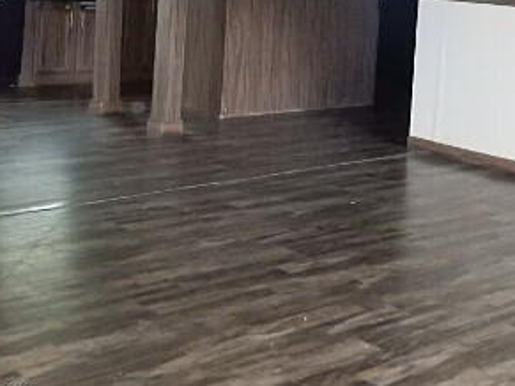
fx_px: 982
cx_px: 349
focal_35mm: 66
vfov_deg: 21.5
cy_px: 9
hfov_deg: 29.2
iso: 1600
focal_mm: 5.4
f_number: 4
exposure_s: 1/30
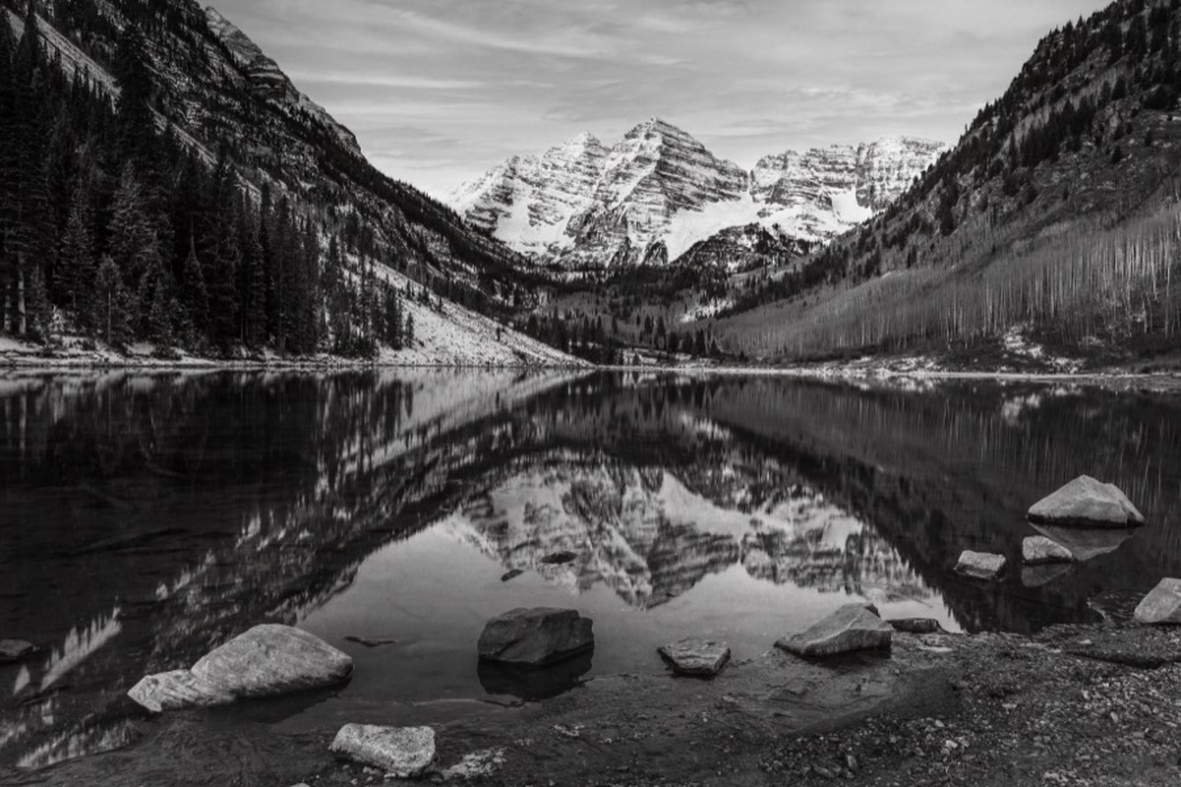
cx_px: 590
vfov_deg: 53.1
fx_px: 787
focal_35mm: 24
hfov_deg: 73.7
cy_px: 394
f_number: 22
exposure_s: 1/2
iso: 400
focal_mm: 24
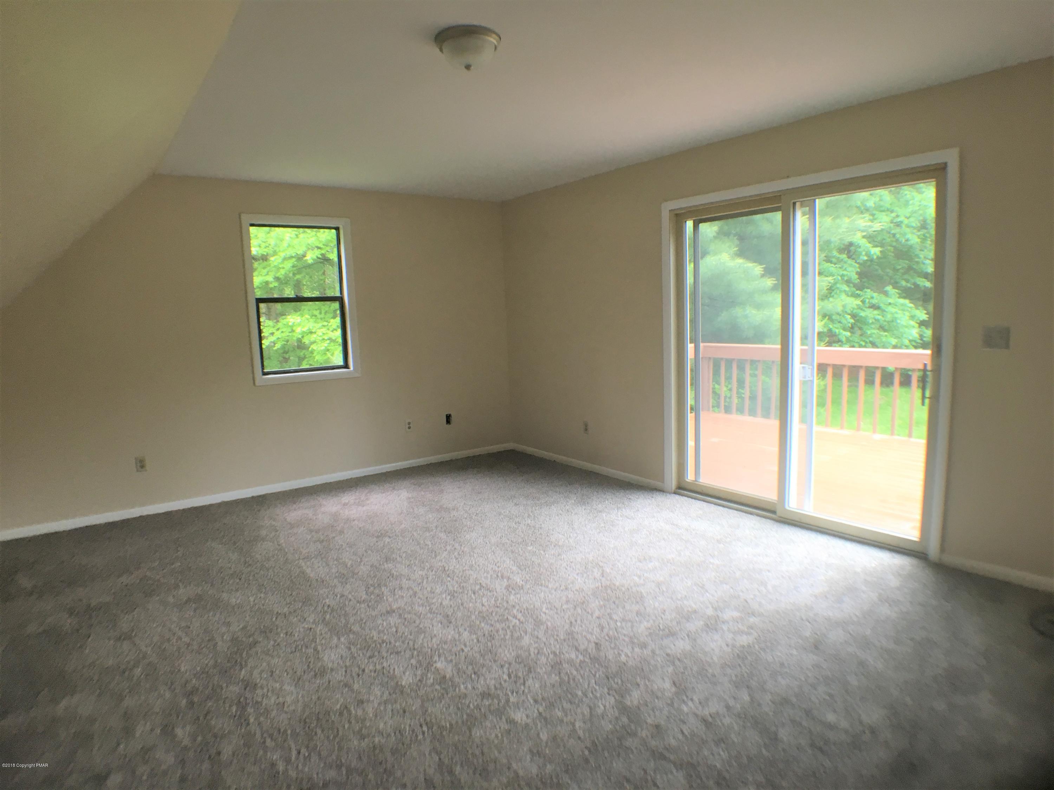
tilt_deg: -7.1
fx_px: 883
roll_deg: +1.3
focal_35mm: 29
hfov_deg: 61.7
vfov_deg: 48.2
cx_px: 527
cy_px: 395
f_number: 2.2
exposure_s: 1/30
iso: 50
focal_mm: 4.15
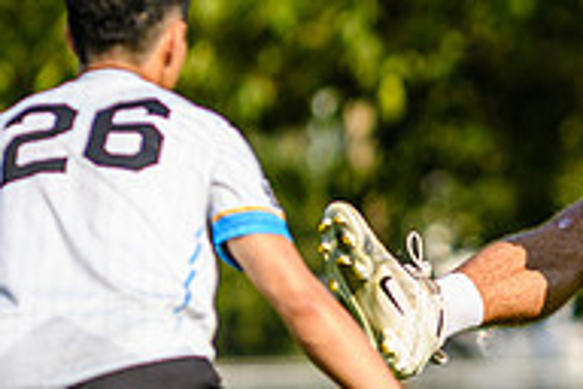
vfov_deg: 1.1
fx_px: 20258
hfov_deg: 1.6
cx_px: 916
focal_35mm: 1251
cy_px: 190
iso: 100
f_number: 3.2
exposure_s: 1/1000
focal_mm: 200
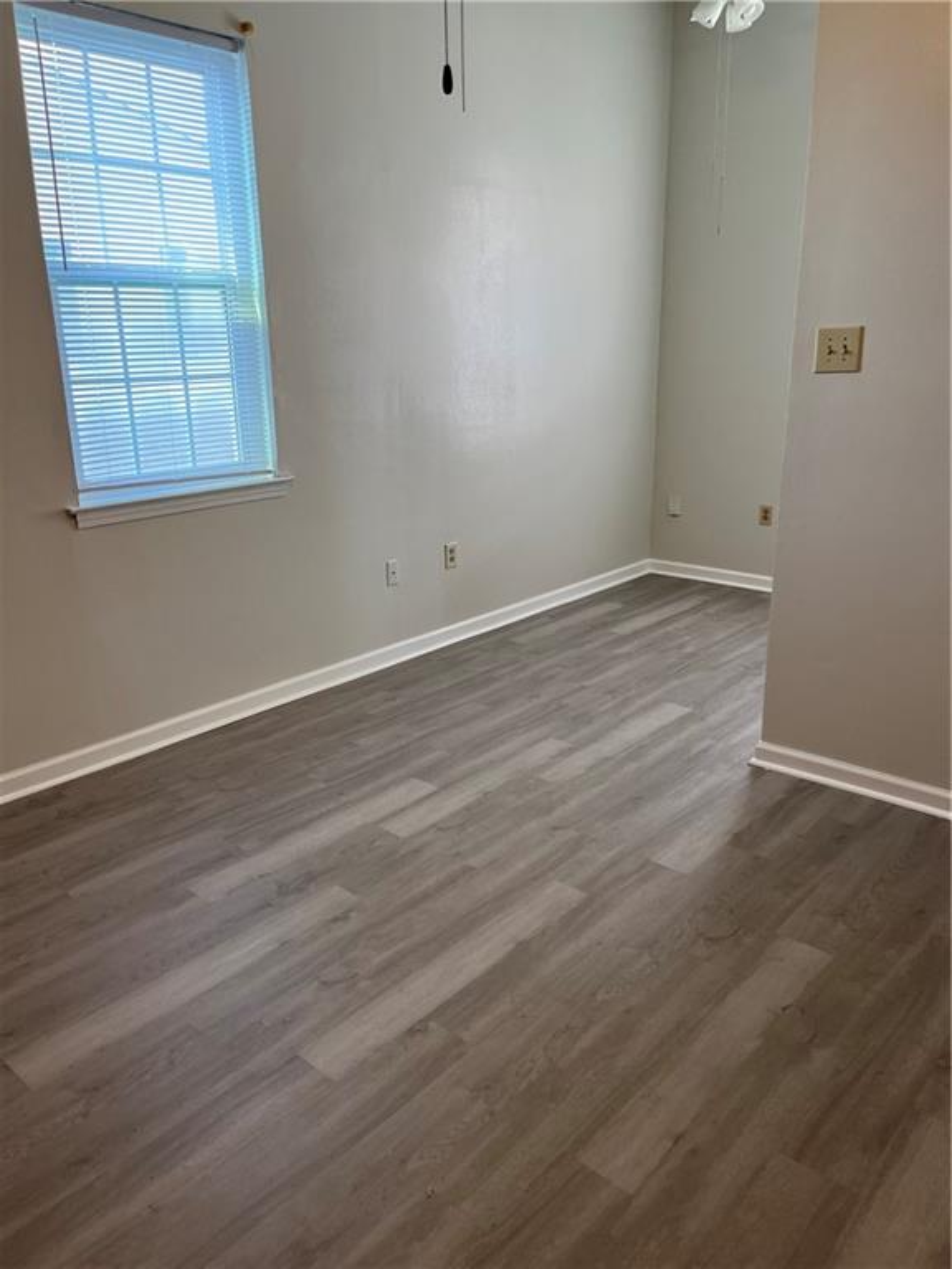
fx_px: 953
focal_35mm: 26
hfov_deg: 53.1
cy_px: 634
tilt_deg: -15.3
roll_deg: +2.1
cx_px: 476
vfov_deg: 67.3
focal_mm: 5.1
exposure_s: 1/120
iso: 100
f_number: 1.6
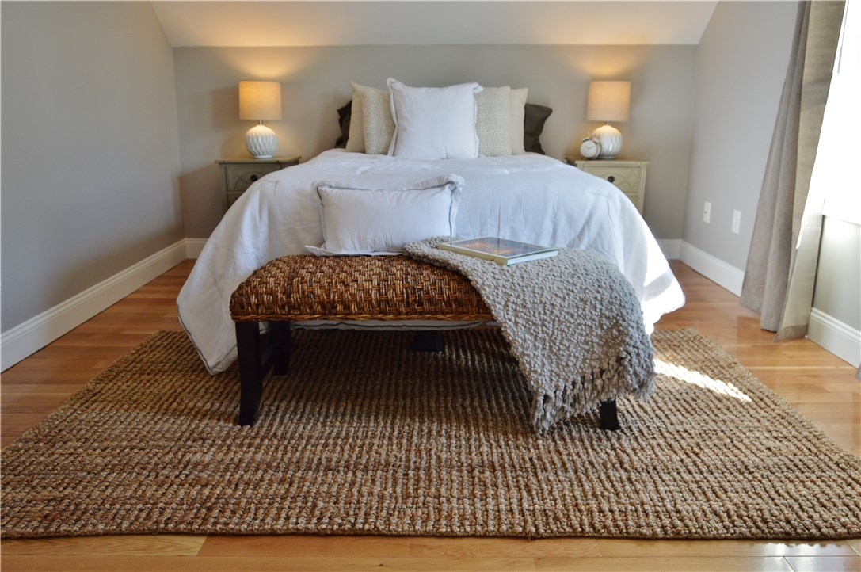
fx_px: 645
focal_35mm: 27
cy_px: 286
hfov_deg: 67.4
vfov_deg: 47.8
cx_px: 430
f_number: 5.6
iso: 400
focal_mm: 18
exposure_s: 1/125
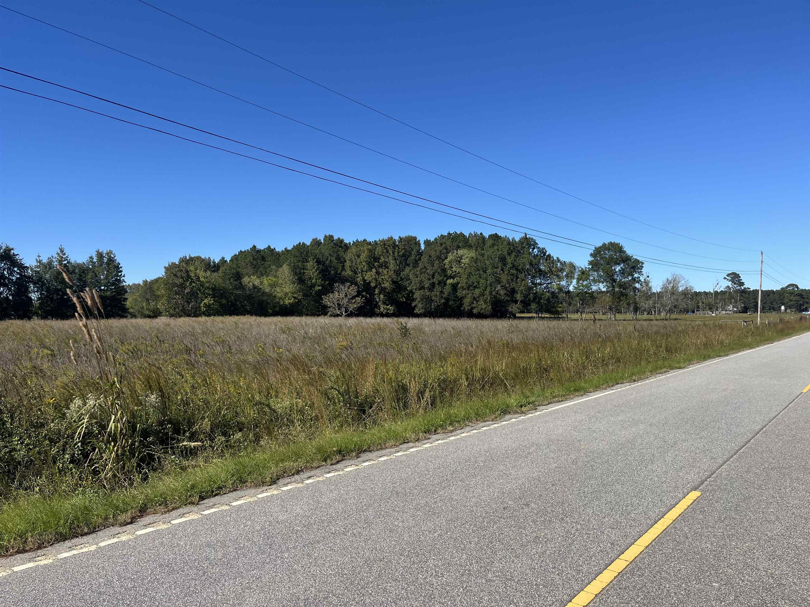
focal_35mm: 26
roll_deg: +1.1
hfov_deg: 67.3
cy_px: 304
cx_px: 405
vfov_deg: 53.1
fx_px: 608
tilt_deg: +0.5
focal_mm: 5.1
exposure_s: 1/3521
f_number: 1.6
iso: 50
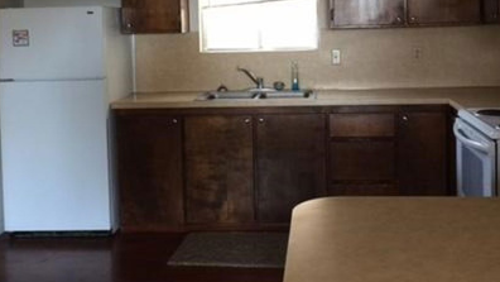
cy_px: 58
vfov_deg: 23.2
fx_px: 676
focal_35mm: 51
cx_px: 258
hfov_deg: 40.6
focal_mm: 4.15
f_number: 2.2
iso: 64
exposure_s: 1/17
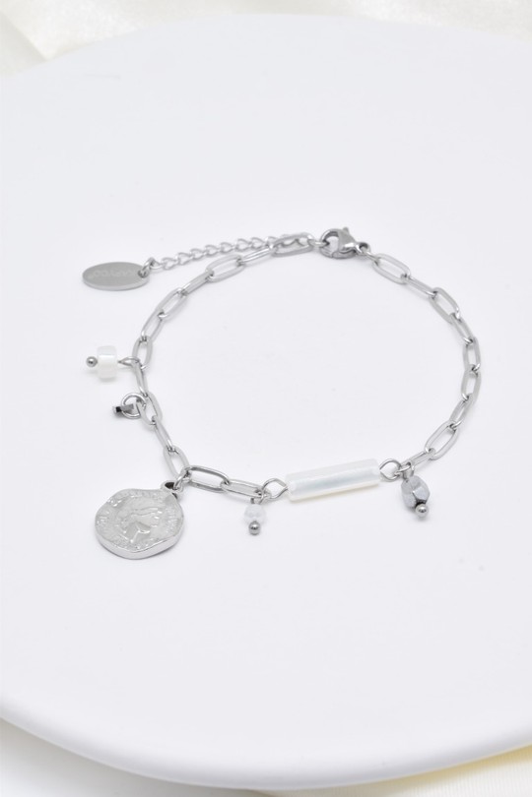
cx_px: 266
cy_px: 398
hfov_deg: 16.6
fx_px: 1829
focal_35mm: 82
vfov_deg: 24.6
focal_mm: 55
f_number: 22
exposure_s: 1/10
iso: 100
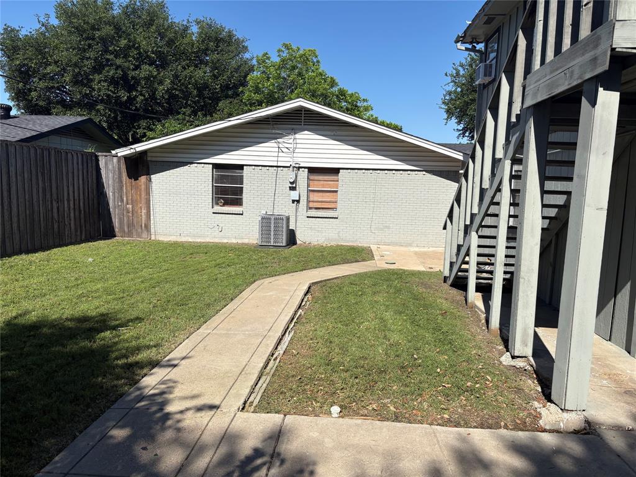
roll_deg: -0.7
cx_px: 318
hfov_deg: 67.3
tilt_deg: -7.1
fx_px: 478
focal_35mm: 26
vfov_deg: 53.1
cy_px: 238
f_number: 1.6
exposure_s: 1/4608
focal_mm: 5.96
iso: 50
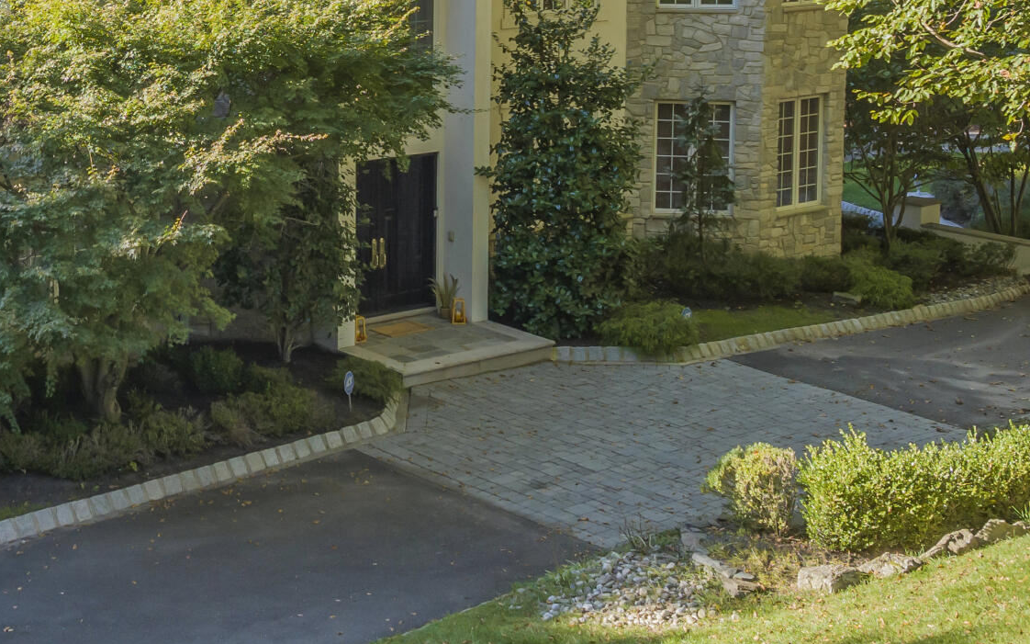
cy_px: 10
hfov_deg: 29.4
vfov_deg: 18.7
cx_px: 174
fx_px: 1909
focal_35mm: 68
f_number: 4
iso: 100
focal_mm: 12.29
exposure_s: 1/160
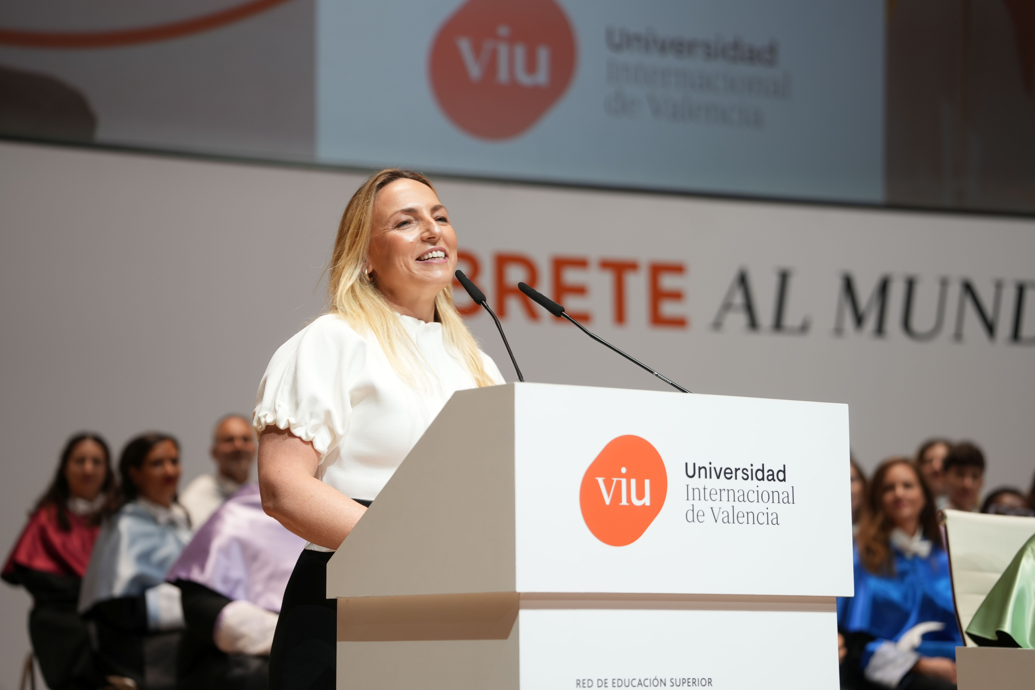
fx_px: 2530
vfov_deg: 15.5
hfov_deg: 23.1
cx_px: 518
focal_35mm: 88
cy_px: 345
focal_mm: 88
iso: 320
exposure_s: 1/160
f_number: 2.8
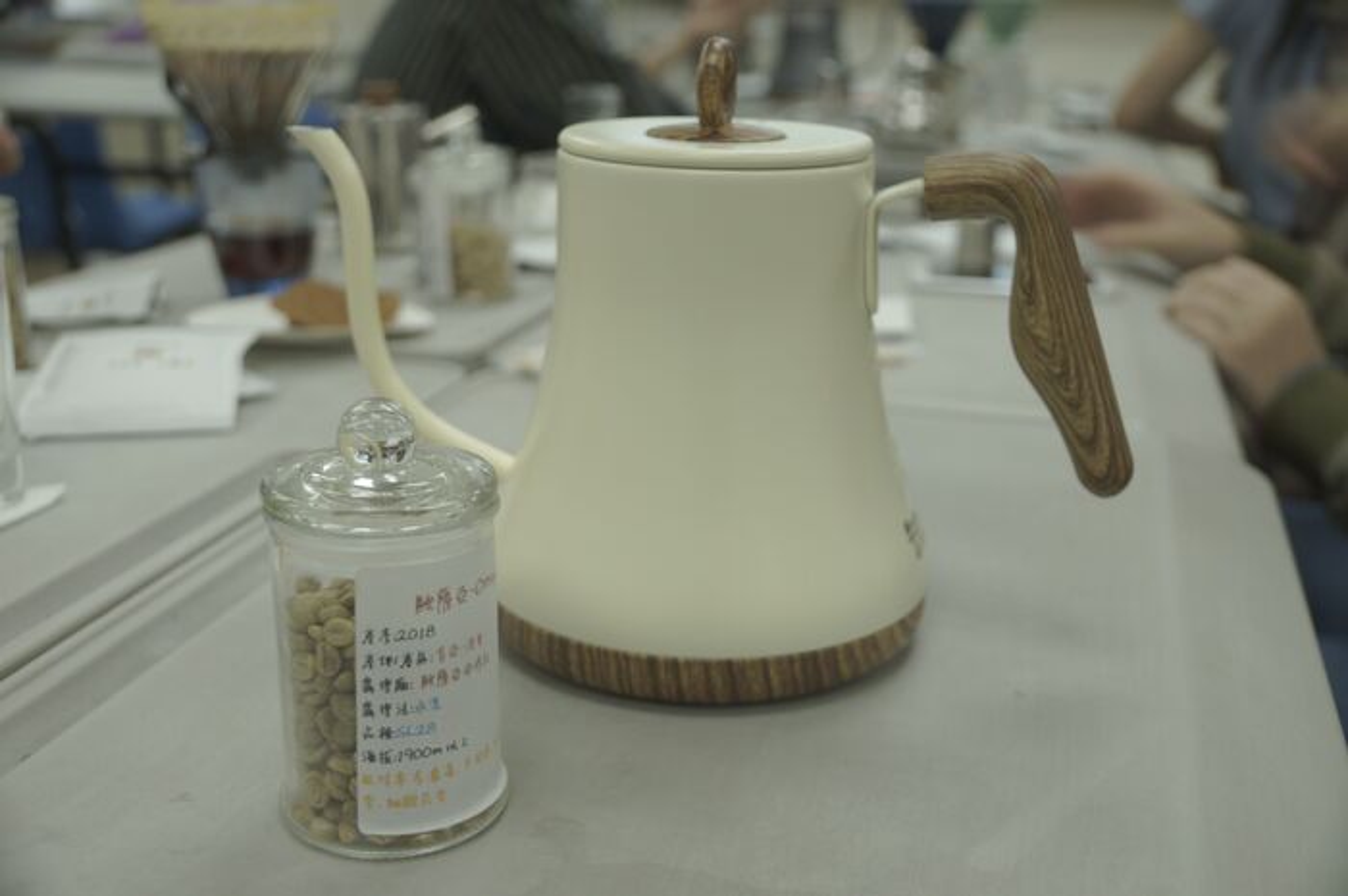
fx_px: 1571
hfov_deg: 46.4
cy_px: 448
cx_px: 674
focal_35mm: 42
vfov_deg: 31.8
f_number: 4
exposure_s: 1/30
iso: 100
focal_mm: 28
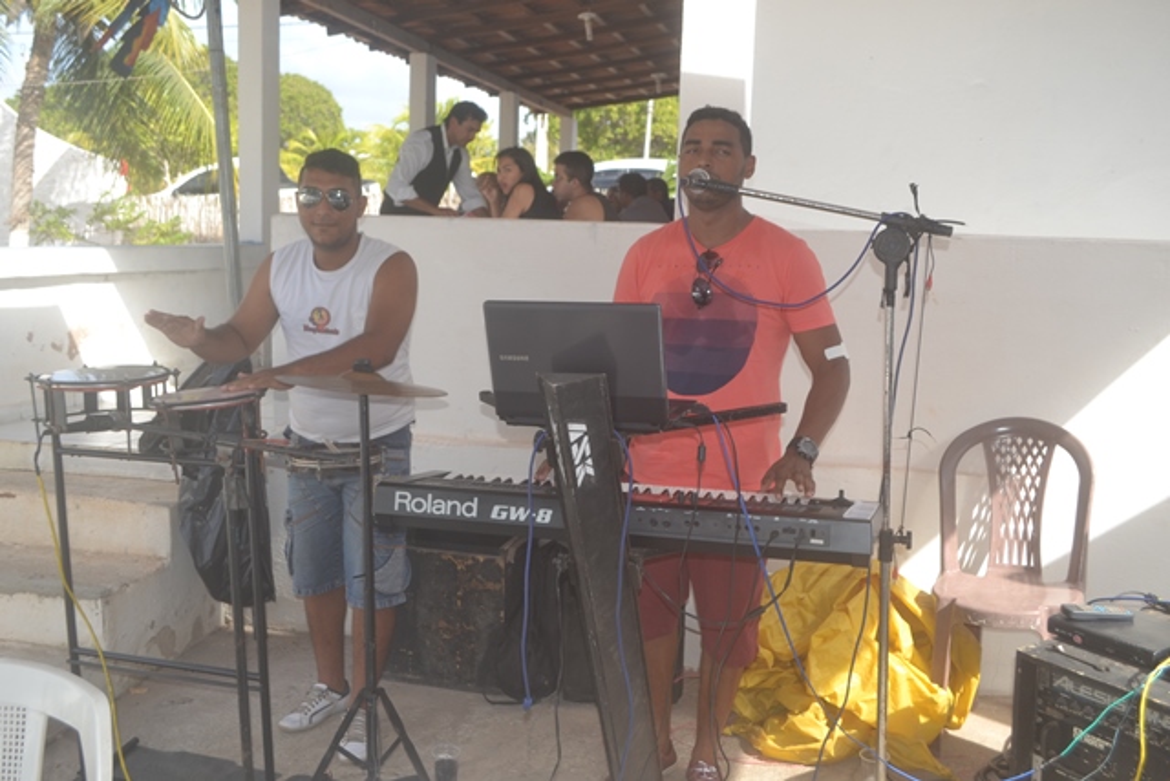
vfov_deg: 36.9
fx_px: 1170
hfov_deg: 53.1
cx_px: 585
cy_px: 390
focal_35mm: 36
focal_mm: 24
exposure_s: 1/200
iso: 100
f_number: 5
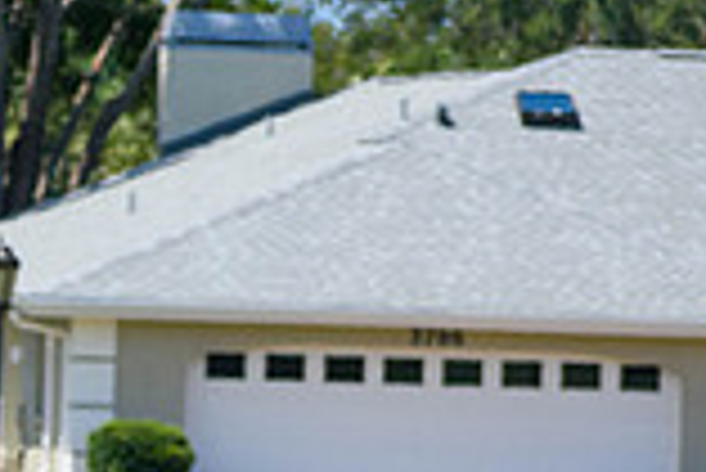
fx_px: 14682
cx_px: -342
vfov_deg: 1.8
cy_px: 802
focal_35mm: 748
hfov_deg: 2.7
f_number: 5.6
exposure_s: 1/2000
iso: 320
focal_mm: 135
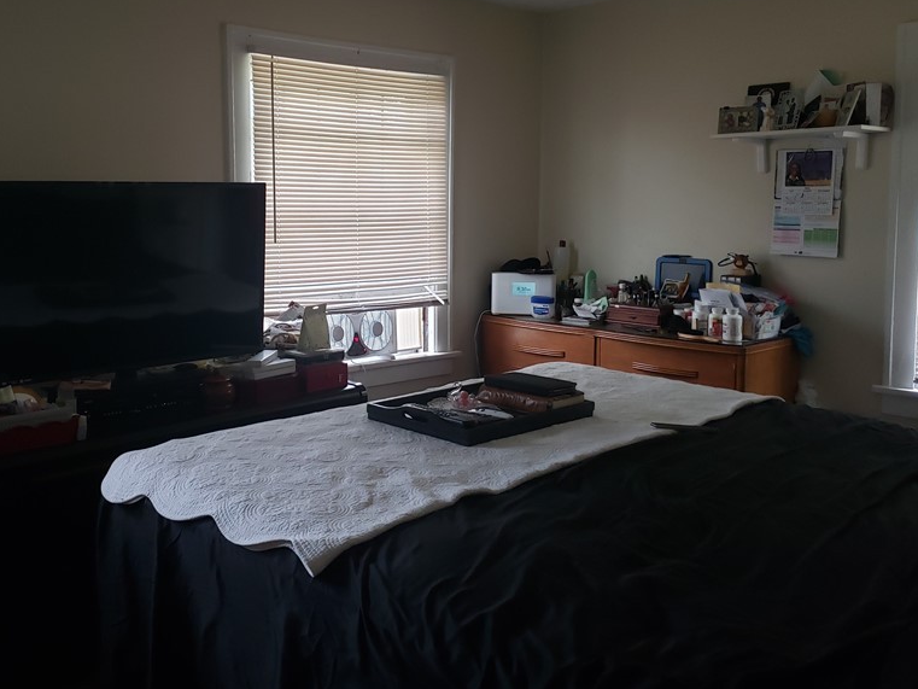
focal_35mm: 35
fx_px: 928
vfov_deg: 40.5
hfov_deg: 51.8
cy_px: 276
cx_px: 322
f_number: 1.5
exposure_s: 1/60
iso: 250
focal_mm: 4.3
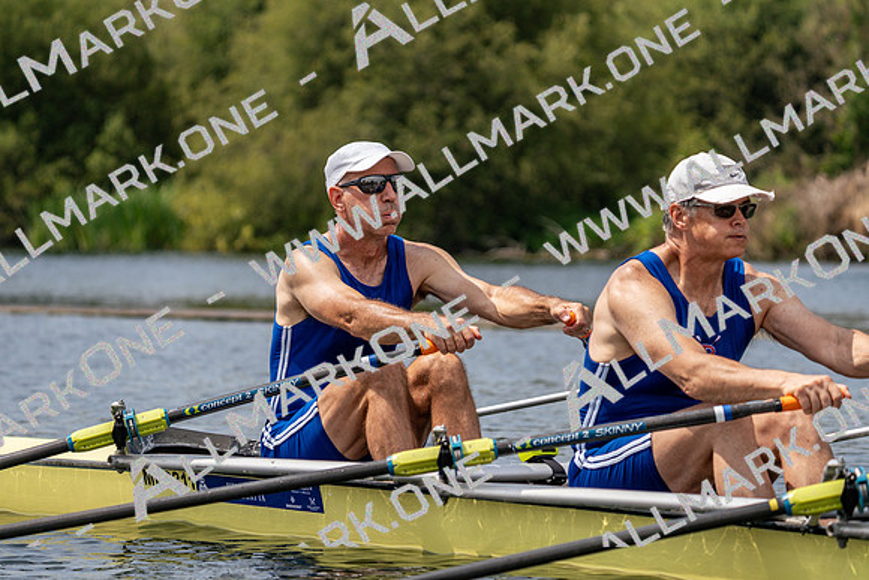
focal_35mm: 200
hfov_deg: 10.3
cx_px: 434
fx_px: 4829
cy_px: 290
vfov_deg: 6.9
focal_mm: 200
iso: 200
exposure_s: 1/1600
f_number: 5.6
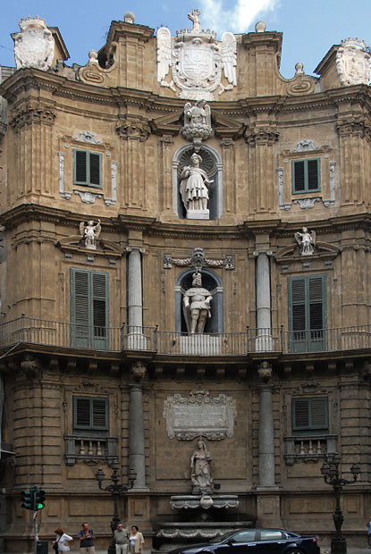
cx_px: 186
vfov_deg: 53.1
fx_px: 555
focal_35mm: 36
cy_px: 277
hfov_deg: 37.0
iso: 400
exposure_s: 1/640
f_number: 4.5
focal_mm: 24
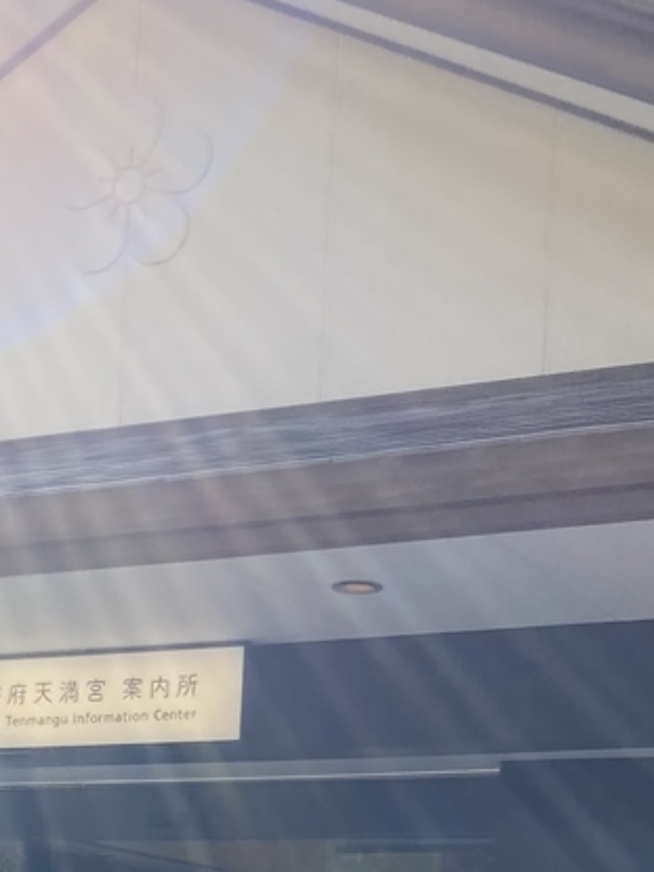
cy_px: 1000
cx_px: 219
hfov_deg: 18.2
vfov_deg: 22.5
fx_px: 2041
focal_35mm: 81
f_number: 1.8
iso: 20
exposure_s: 1/867
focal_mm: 3.99
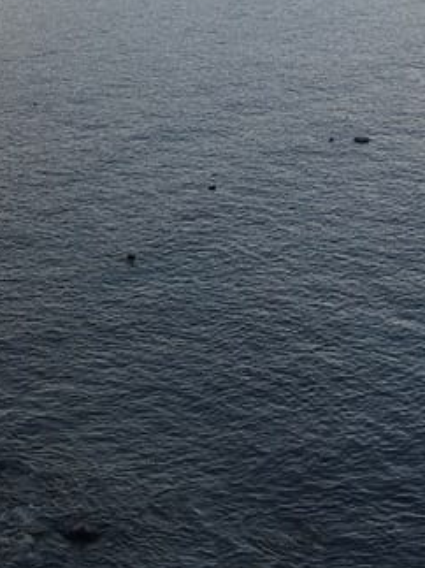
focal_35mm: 92
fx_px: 1507
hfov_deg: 14.9
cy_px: 113
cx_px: -207
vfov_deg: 21.1
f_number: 2.2
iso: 32
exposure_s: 1/412
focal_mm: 4.15
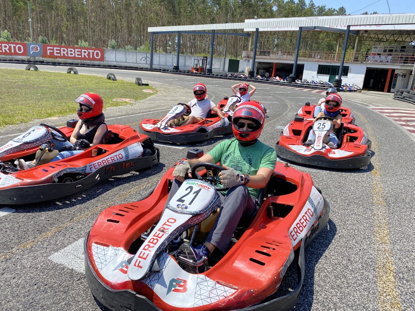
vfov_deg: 53.1
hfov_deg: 67.3
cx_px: 208
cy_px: 156
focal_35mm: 26
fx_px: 312
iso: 32
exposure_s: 1/2463
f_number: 1.8
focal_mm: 4.25
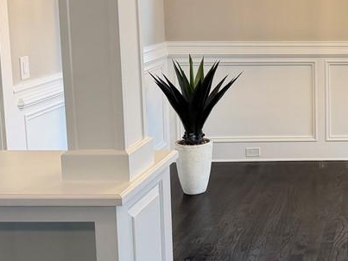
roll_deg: +0.6
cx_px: 390
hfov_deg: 28.5
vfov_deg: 23.6
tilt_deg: -6.4
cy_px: 49
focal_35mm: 61
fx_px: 613
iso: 200
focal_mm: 6.76
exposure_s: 1/60
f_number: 1.78
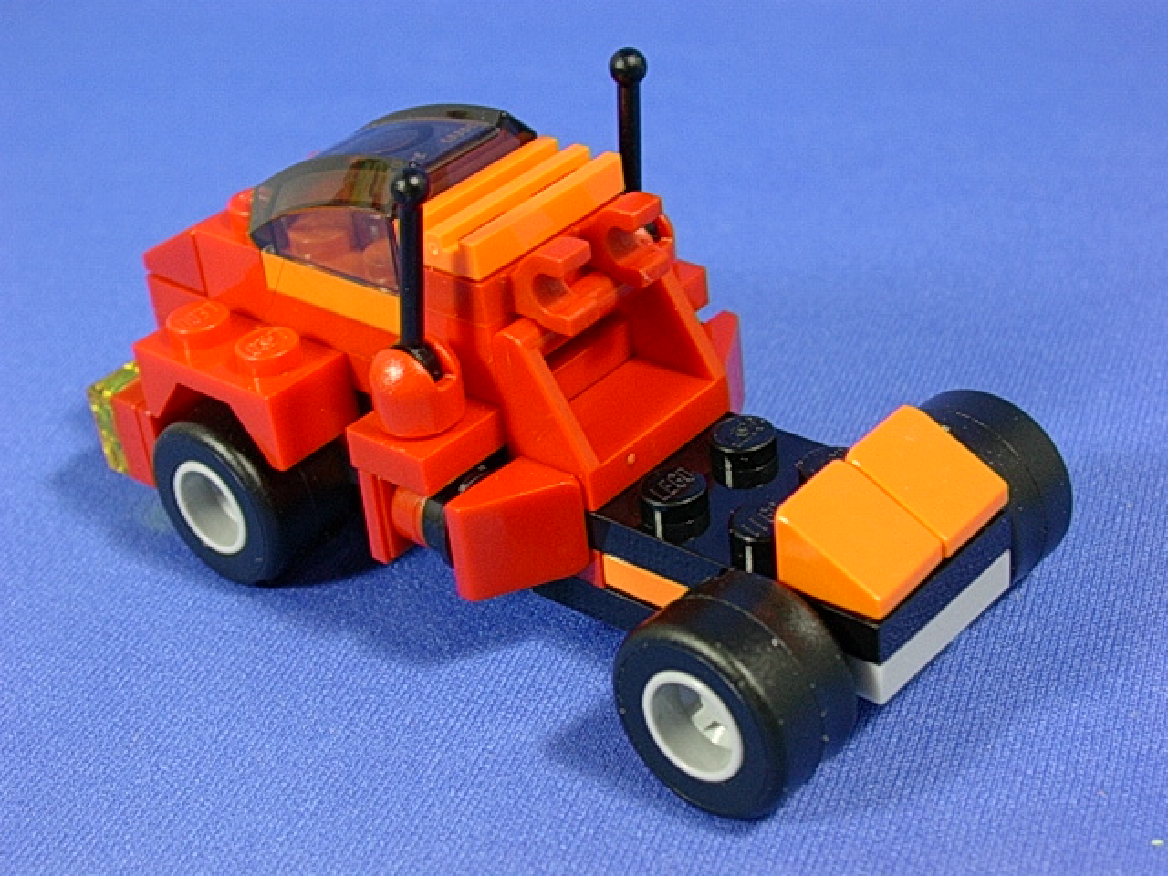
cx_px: 584
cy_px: 438
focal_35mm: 67
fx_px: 2261
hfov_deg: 29.0
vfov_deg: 21.9
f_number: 3.6
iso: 70
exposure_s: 1/5.1
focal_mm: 10.2
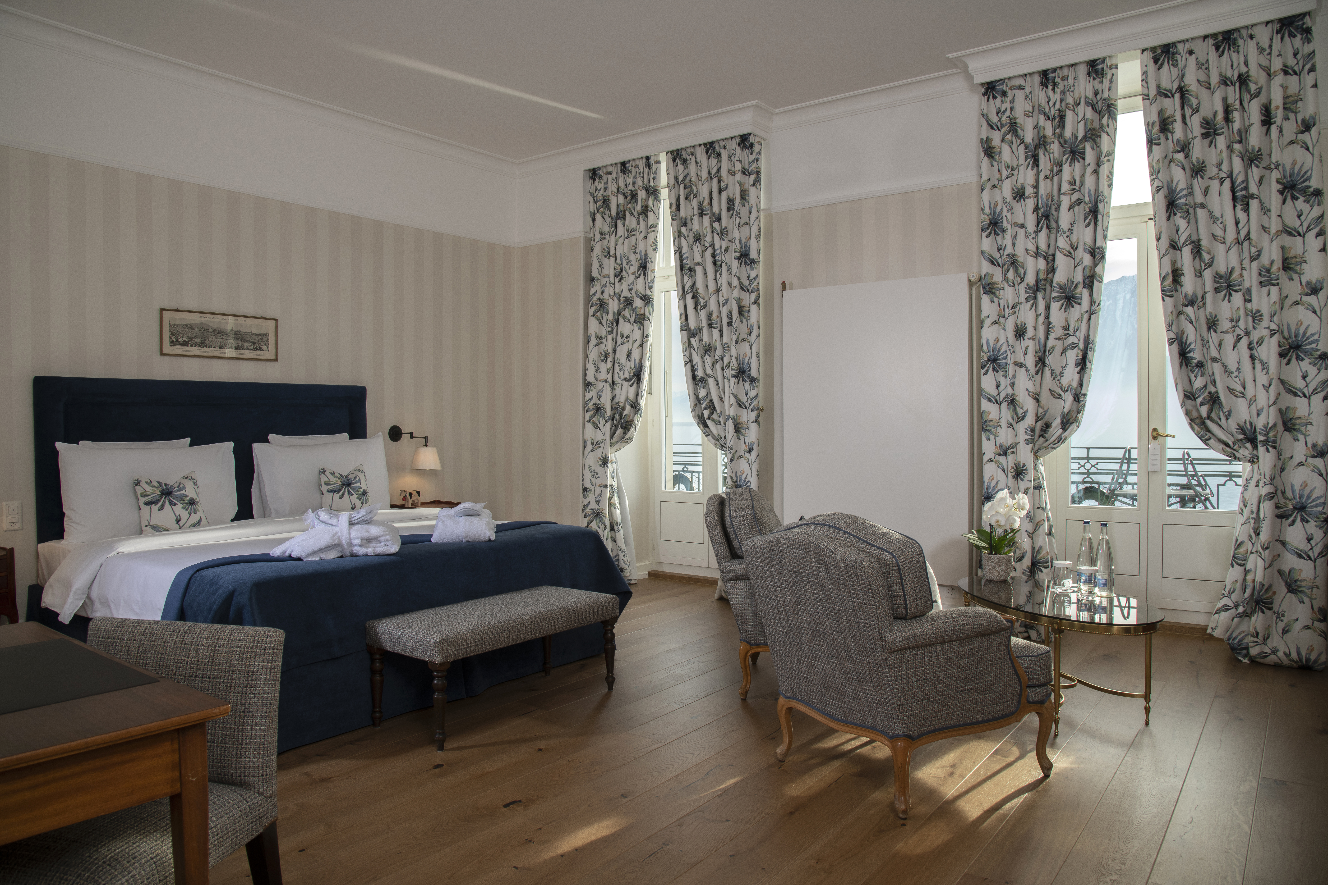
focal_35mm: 24
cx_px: 664
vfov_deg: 53.1
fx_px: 885
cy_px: 442
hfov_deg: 73.7
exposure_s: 1/40
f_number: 9
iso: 125
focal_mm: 24
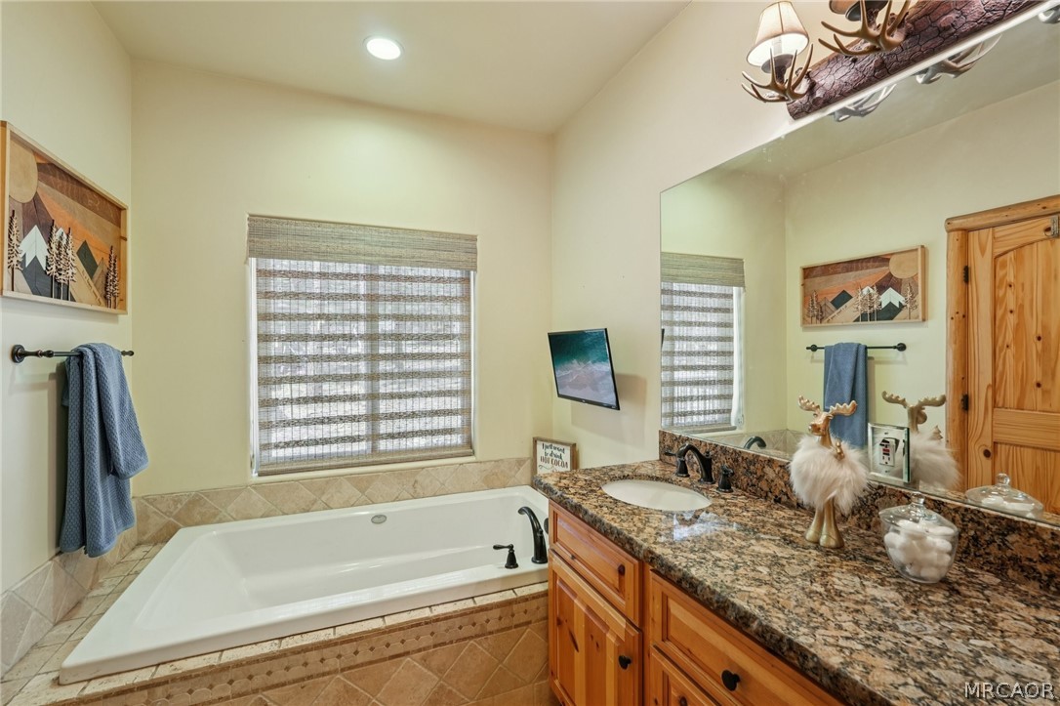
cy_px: 353
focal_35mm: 16
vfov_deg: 72.0
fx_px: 486
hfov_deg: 95.0
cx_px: 530
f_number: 8
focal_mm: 16.5
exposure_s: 1/8
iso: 400
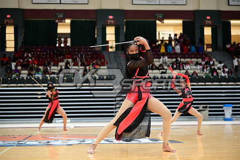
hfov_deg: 28.9
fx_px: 466
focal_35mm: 70
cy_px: 80
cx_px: 120
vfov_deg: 19.4
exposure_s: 1/1000
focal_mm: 70
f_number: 3.2
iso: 6400
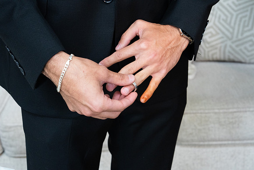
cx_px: 127
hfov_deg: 28.8
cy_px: 85
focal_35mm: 70
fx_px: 494
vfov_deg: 19.5
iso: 6400
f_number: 9
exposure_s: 1/160
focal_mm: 70
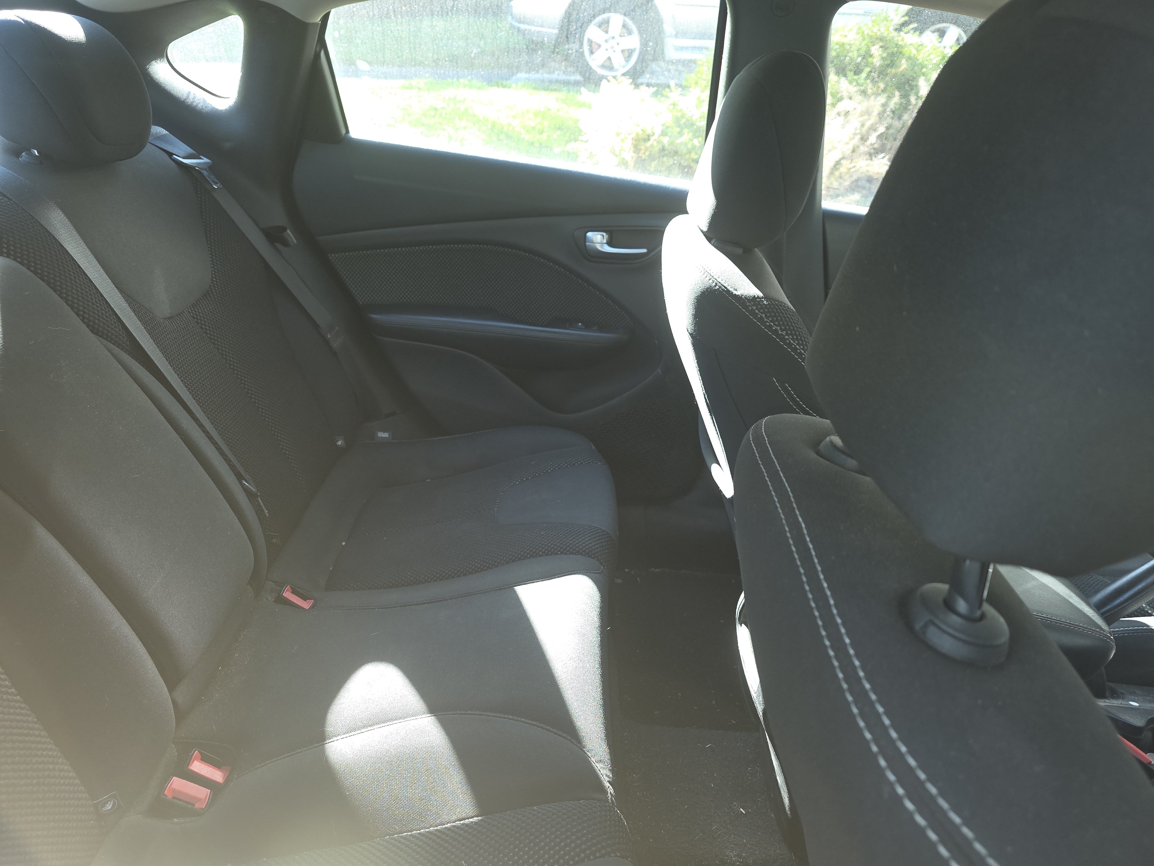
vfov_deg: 58.9
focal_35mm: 23
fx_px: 767
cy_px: 433
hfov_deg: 73.9
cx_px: 577
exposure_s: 1/60
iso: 50
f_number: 1.7
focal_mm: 6.3
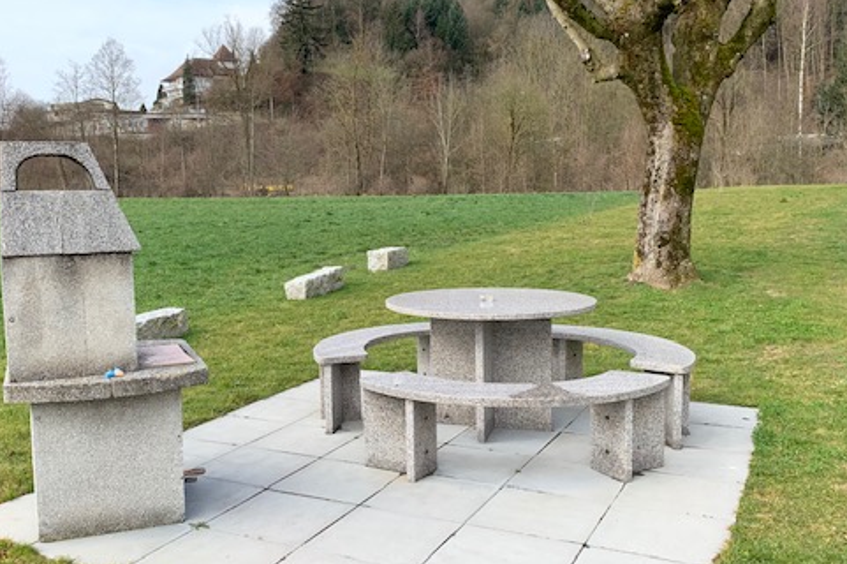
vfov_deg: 36.8
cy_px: 271
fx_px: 846
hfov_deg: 52.9
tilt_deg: -4.5
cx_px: 352
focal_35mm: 36
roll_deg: +0.4
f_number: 1.8
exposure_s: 1/991
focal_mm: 4.25
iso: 25
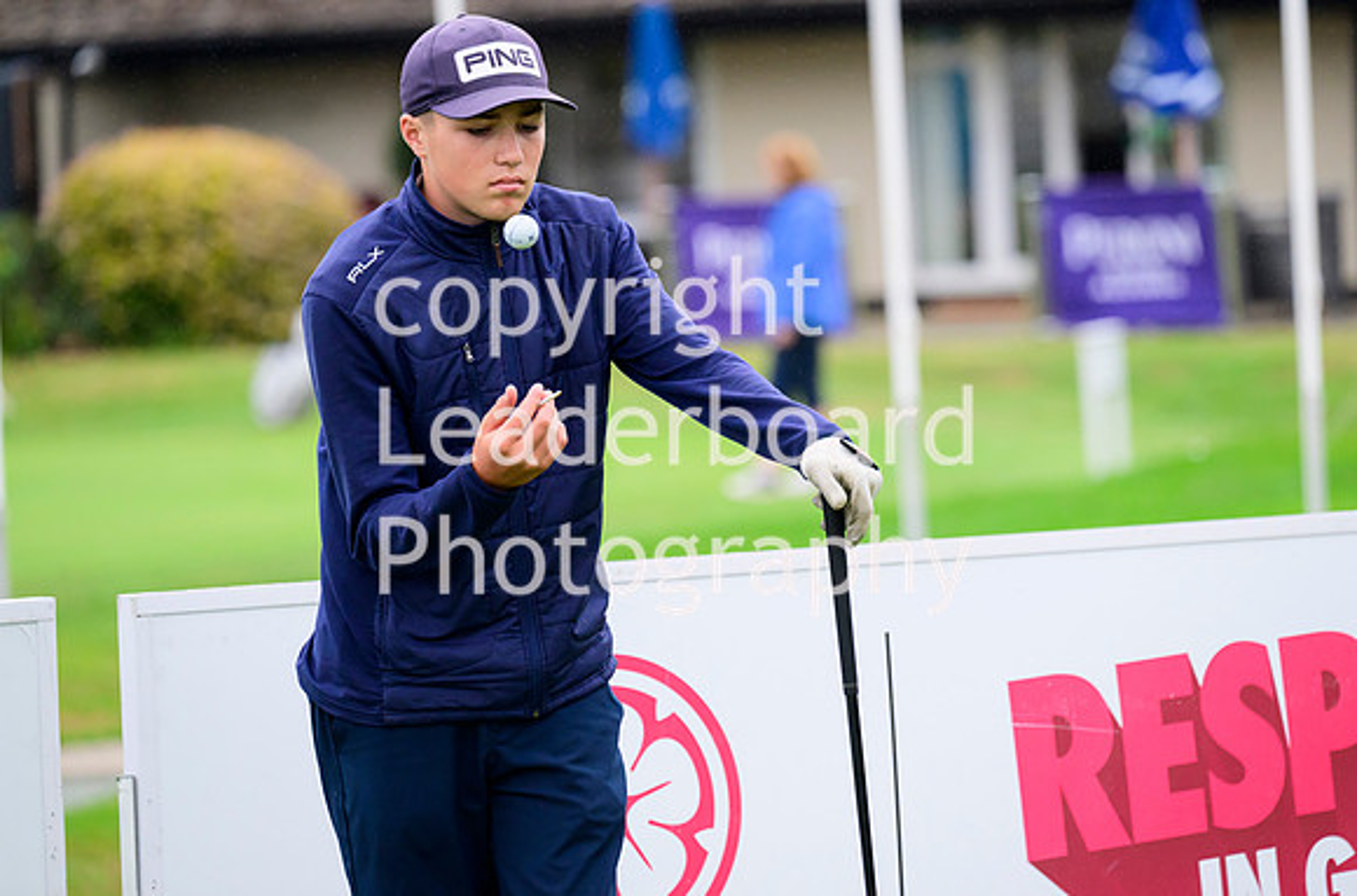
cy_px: 412
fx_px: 10477
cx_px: 725
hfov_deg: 7.4
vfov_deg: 4.9
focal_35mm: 279
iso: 2000
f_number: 5.6
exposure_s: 1/1600
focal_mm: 260
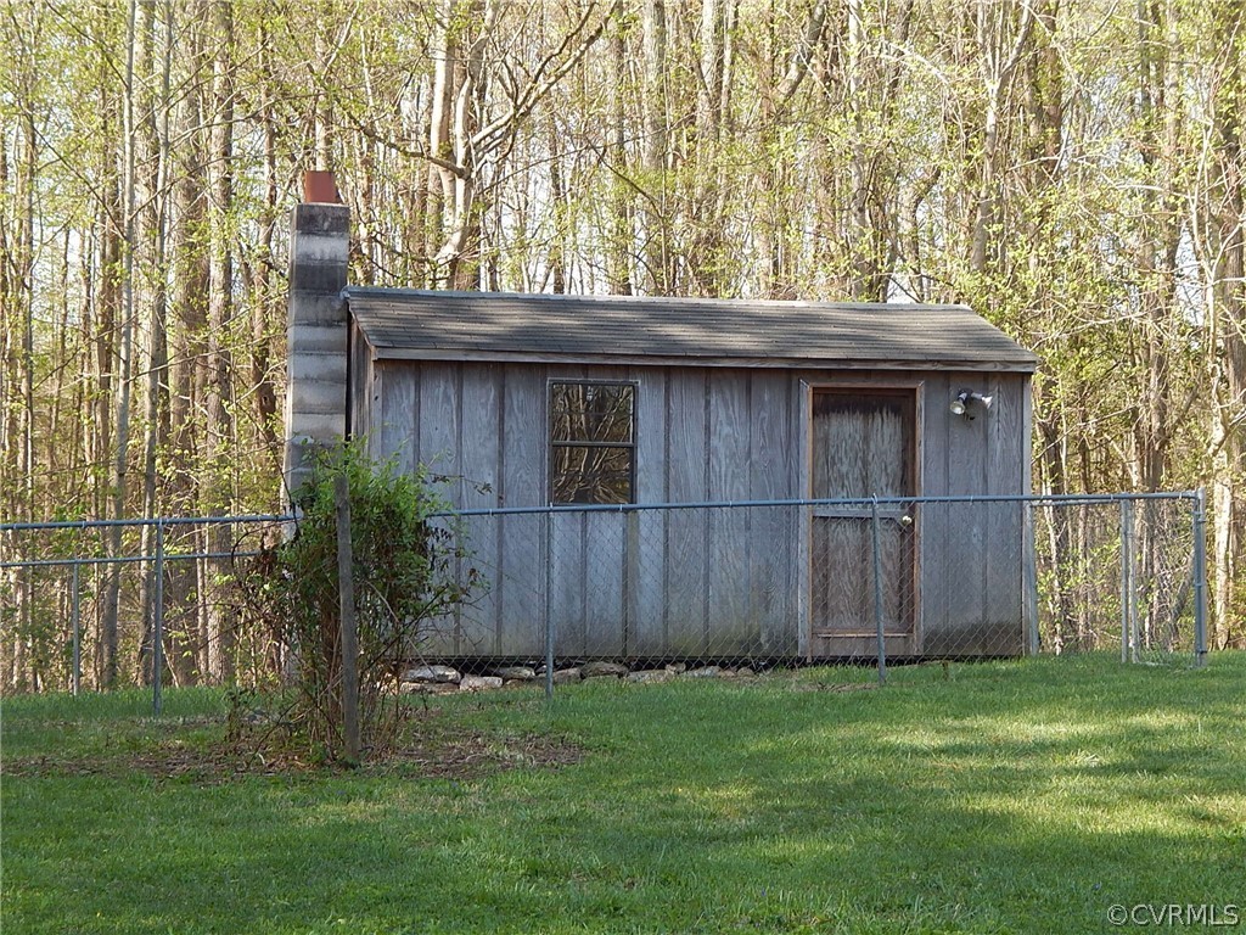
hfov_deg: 22.8
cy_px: 468
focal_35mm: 86
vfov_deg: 17.2
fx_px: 3096
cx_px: 623
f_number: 4.3
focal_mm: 15.3
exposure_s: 1/125
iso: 125
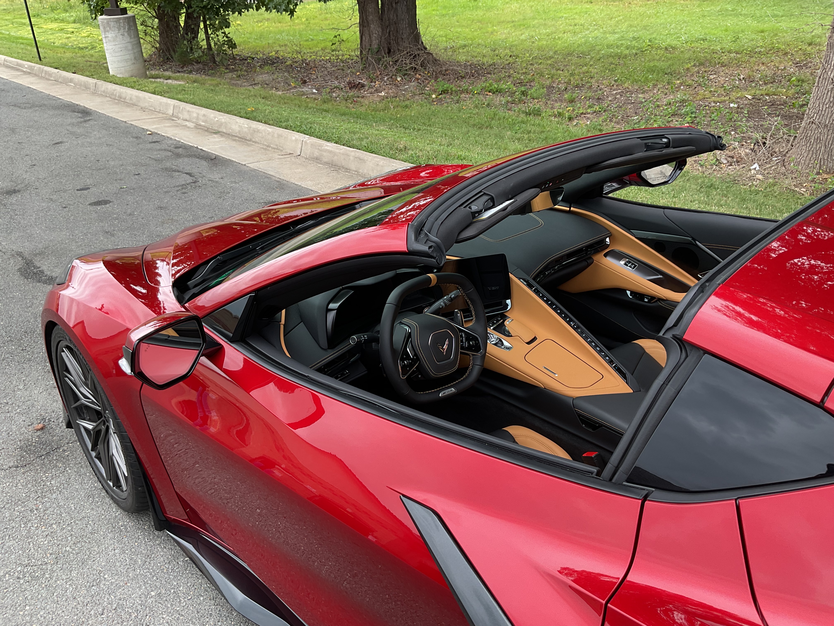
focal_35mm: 29
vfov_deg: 48.2
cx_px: 417
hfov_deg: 61.7
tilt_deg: -27.6
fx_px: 699
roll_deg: +1.8
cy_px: 313
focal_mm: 3
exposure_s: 1/173
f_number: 1.8
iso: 16
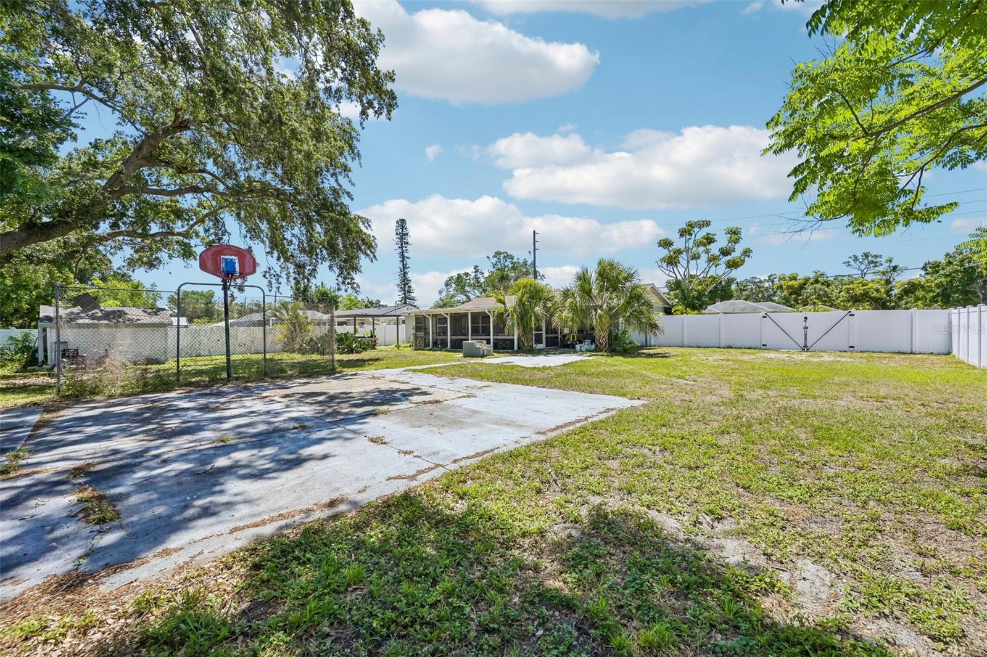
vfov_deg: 81.2
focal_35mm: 14
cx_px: 494
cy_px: 328
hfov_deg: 104.3
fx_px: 384
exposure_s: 1/1250
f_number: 8
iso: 400
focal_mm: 14
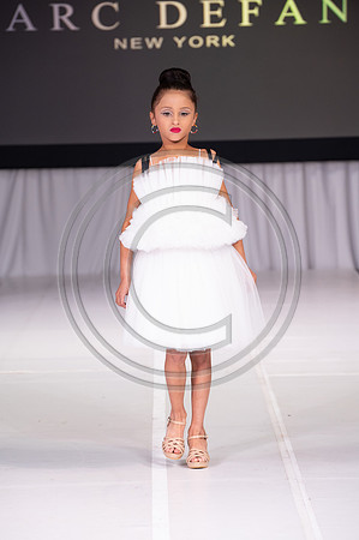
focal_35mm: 150
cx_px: 180
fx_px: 2249
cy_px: 270
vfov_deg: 13.7
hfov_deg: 9.1
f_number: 5.6
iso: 2000
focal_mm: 150
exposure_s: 1/400
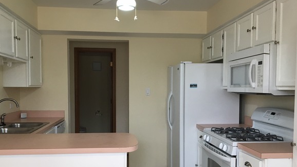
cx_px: 140
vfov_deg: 33.6
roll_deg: +0.0
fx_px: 276
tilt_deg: -2.1
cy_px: 102
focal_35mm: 35
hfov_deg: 56.6
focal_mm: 4.15
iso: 40
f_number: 2.2
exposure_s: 1/30
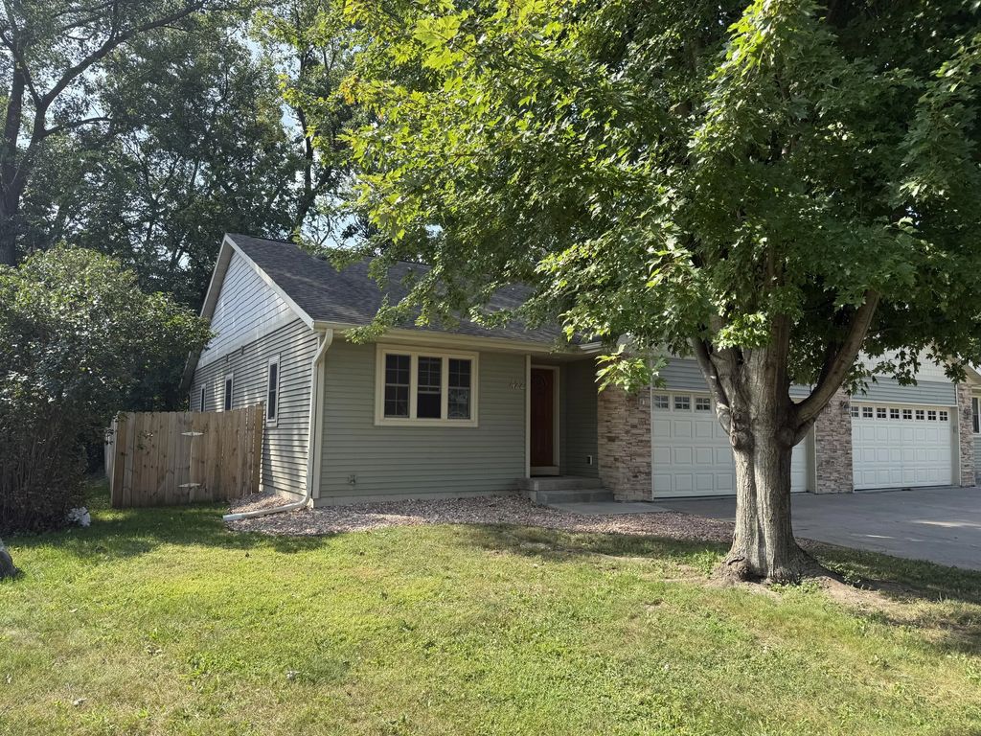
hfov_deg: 71.6
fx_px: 680
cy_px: 368
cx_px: 490
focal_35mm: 24
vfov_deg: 56.8
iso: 80
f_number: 1.78
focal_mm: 6.76
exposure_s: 1/1139
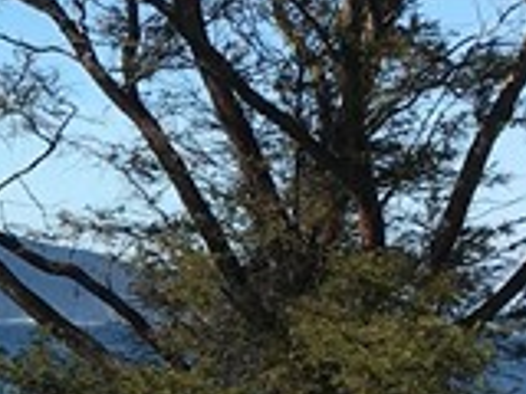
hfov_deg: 9.9
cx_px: -529
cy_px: 230
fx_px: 2826
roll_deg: -1.3
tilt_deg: +2.6
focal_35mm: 186
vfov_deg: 8.0
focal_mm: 4.15
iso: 25
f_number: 2.2
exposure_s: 1/1570
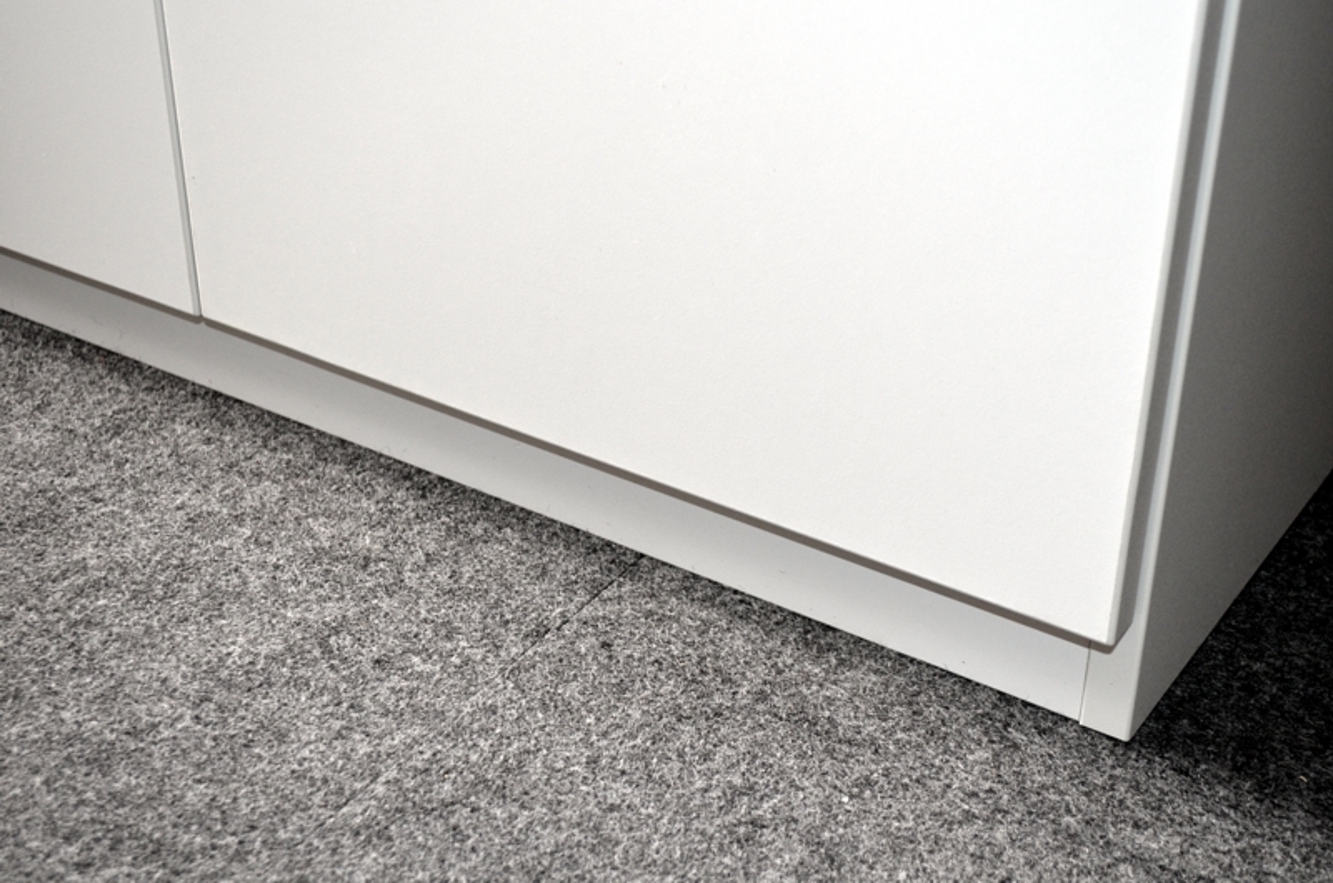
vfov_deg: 23.7
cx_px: 666
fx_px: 2106
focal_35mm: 57
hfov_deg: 35.1
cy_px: 442
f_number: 5
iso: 1100
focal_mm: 38
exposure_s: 1/60
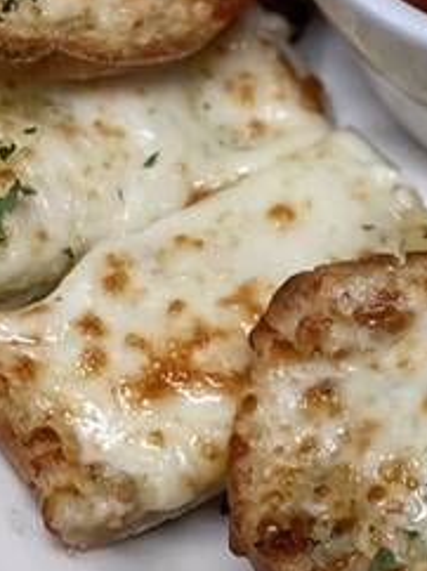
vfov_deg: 10.2
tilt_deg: -52.9
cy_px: 84
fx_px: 3196
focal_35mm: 194
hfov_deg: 7.5
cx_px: 642
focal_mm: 7.5
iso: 160
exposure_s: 1/60
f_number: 2.2
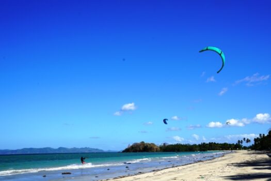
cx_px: 136
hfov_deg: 57.2
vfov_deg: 40.0
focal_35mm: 33
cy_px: 90
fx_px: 248
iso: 100
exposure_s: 1/250
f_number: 10
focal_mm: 33
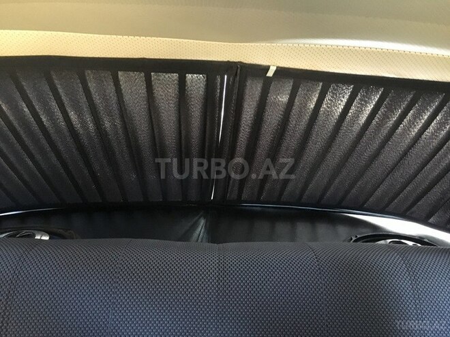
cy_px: 168
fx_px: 377
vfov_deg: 48.2
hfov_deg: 61.7
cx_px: 225
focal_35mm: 29
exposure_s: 1/17
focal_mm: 4.15
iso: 320
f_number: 2.2
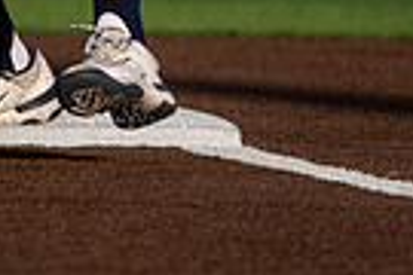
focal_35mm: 1687
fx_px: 19352
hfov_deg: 1.2
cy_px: -400
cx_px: -34
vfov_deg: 0.8
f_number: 6.3
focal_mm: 506
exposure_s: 1/1250
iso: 400
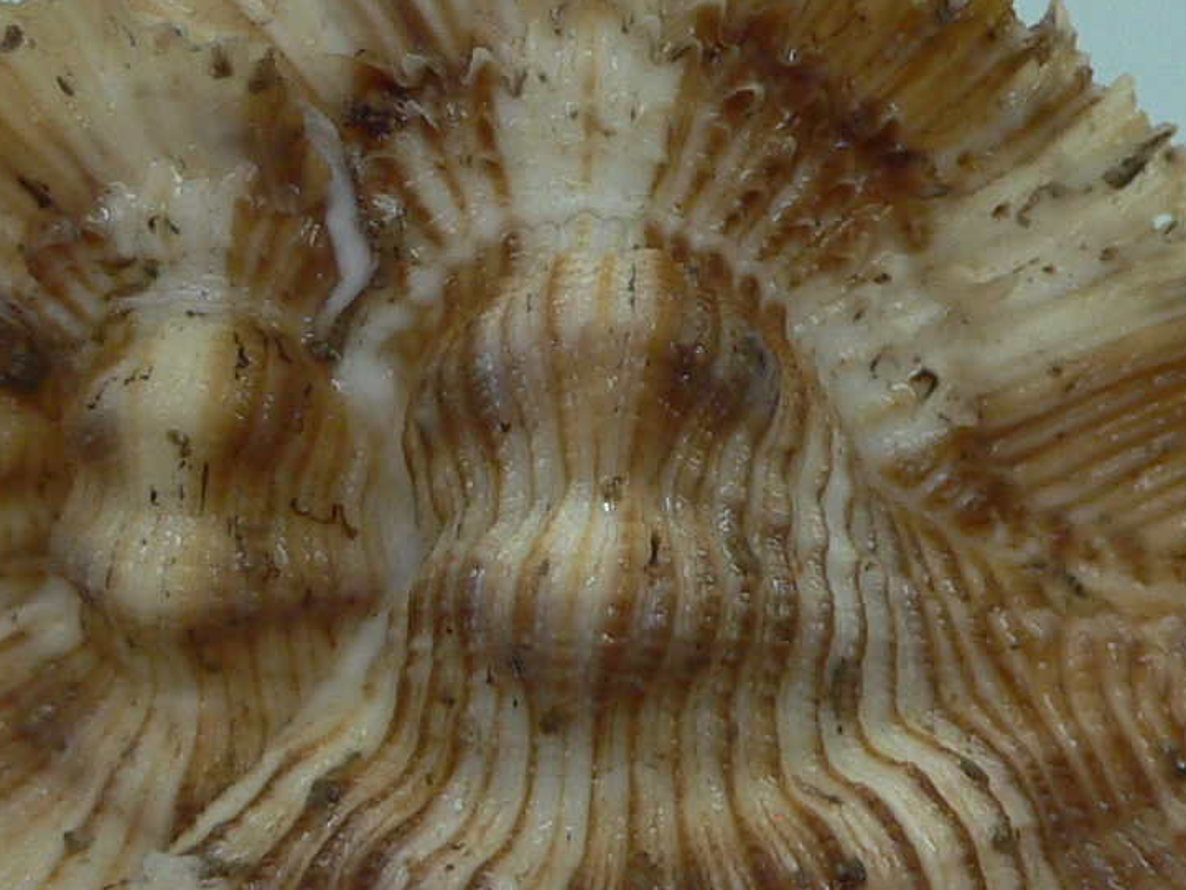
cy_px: 570
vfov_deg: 15.1
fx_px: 3358
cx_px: 591
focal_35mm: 98
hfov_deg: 20.0
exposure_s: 1/60
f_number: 2.8
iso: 100
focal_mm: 4.6
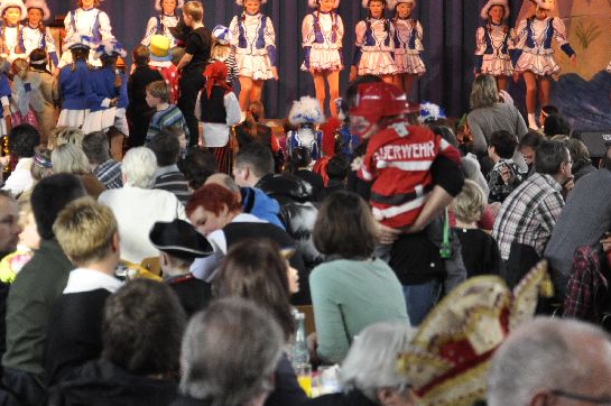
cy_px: 127
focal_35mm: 154
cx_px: 304
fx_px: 2611
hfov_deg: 13.3
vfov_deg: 8.9
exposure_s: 1/60
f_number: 5.3
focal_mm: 70
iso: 1600
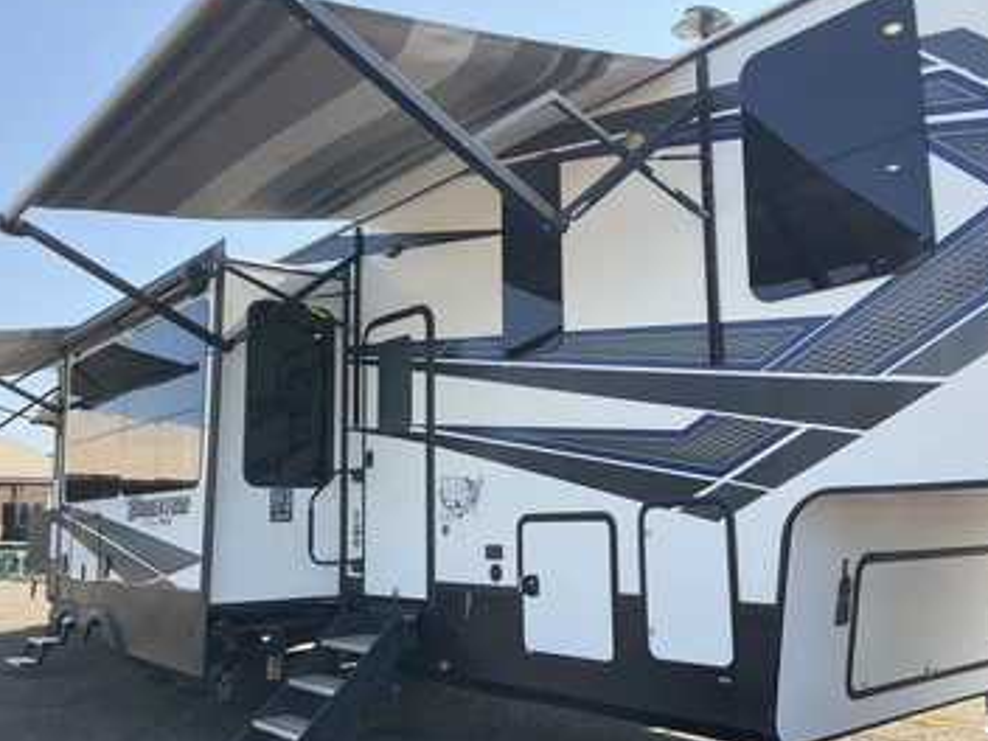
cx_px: 514
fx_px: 942
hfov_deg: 55.3
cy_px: 385
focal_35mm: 33
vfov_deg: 42.9
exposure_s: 1/606
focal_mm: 3
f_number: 1.8
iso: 25
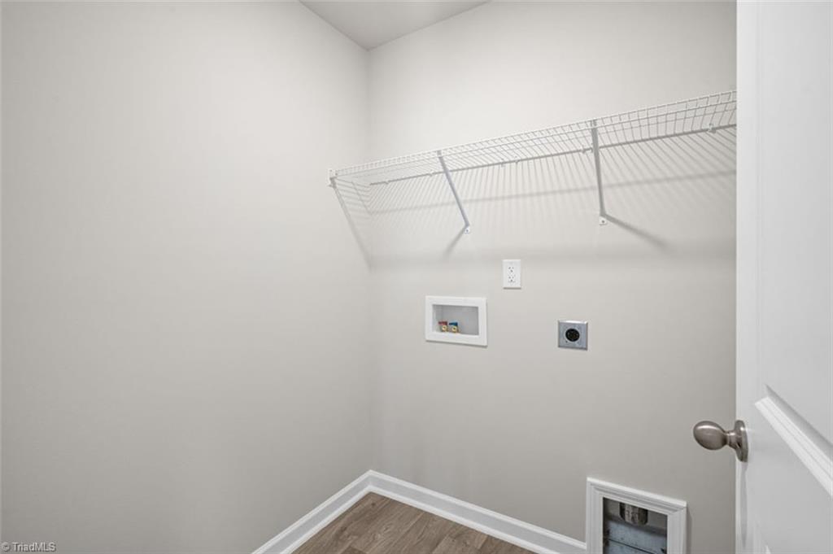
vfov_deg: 73.7
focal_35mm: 16
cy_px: 277
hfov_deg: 96.8
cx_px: 416
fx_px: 370
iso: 400
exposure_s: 1/10
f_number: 9
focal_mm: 16
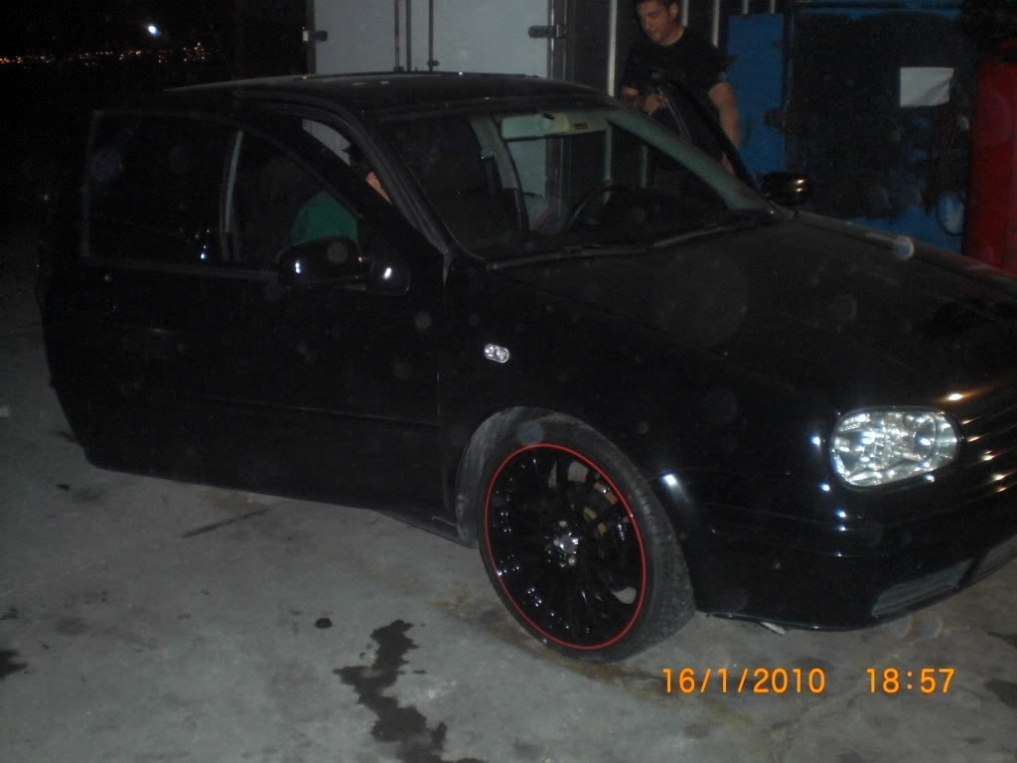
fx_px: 1116
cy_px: 382
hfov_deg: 49.0
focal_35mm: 38
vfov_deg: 37.7
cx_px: 508
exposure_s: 1/60
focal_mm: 6.3
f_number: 3.1
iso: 200
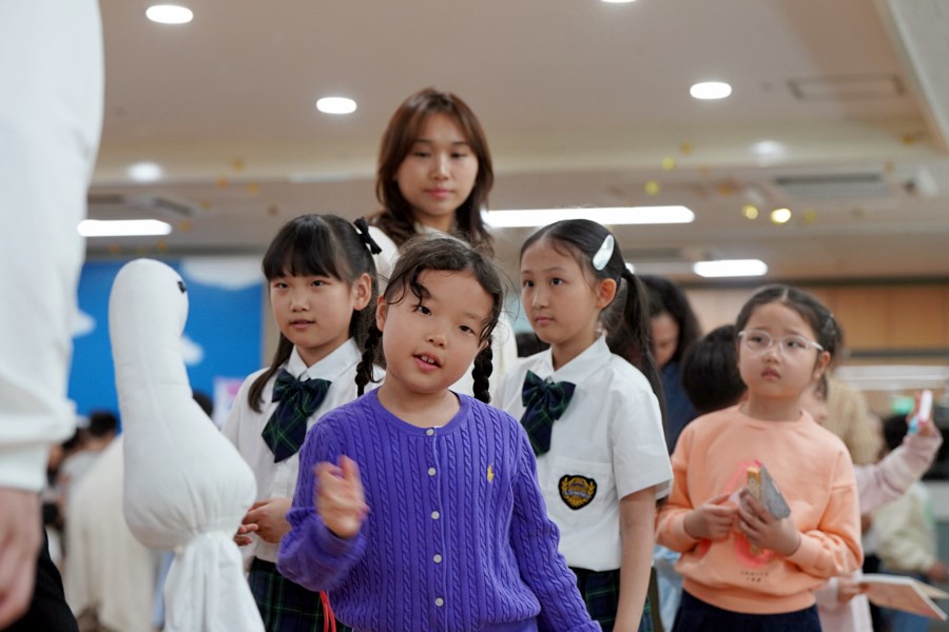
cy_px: 316
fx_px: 2293
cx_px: 474
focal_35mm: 87
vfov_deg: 15.7
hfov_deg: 23.4
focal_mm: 87
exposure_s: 1/160
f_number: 4
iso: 1600
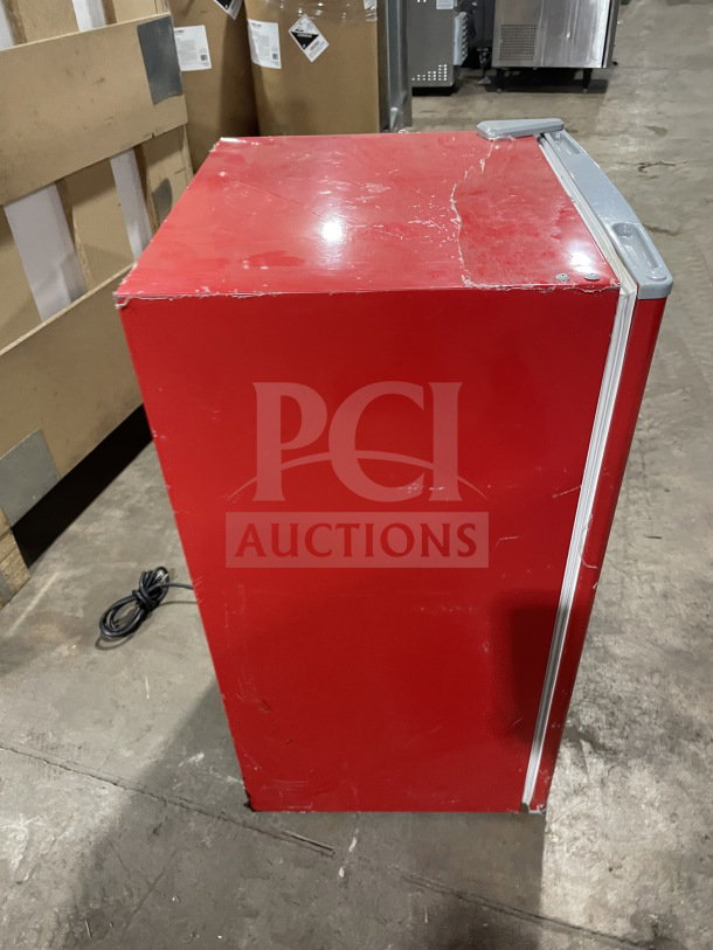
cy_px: 475
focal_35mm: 26
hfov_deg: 53.1
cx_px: 356
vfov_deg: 67.3
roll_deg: +3.9
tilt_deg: -39.9
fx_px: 714
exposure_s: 1/60
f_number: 1.6
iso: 320
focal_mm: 4.2
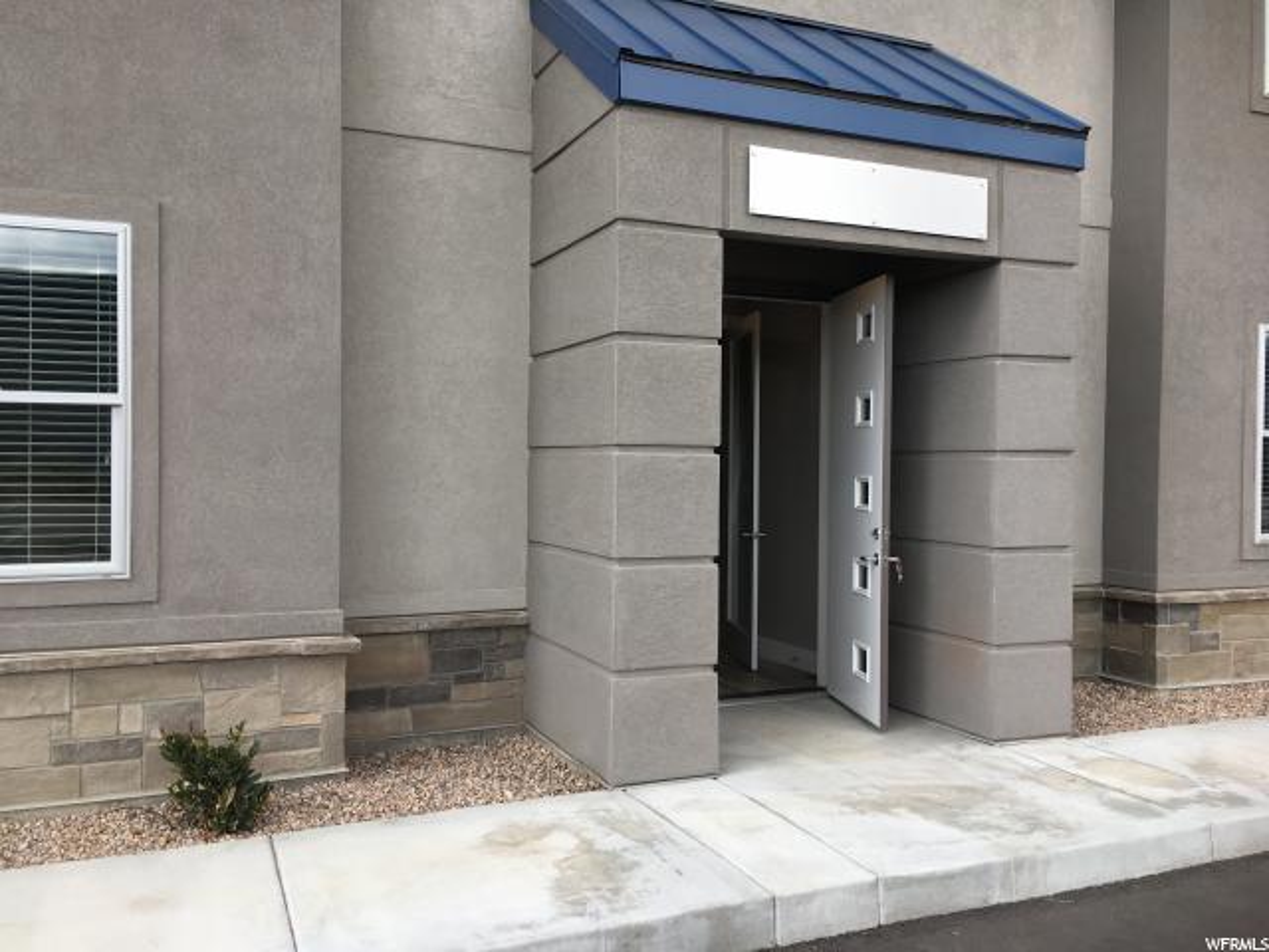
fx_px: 1063
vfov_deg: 48.2
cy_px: 476
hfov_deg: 61.7
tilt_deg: +0.2
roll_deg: -0.7
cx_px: 634
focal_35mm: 29
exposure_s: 1/316
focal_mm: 4.15
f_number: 2.2
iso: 25
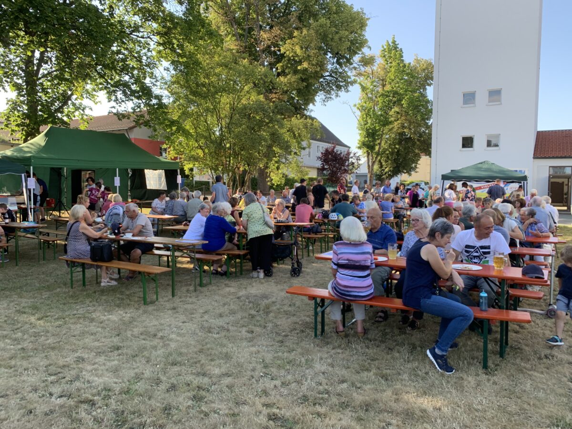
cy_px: 214
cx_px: 286
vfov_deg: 53.1
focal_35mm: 26
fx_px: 430
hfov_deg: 67.3
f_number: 1.8
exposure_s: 1/270
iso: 25
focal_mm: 4.25
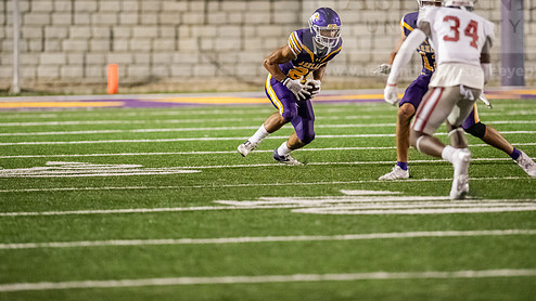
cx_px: 270
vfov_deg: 3.3
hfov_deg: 5.9
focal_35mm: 369
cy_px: 94
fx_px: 5245
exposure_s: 1/800
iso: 6400
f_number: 2.8
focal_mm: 300
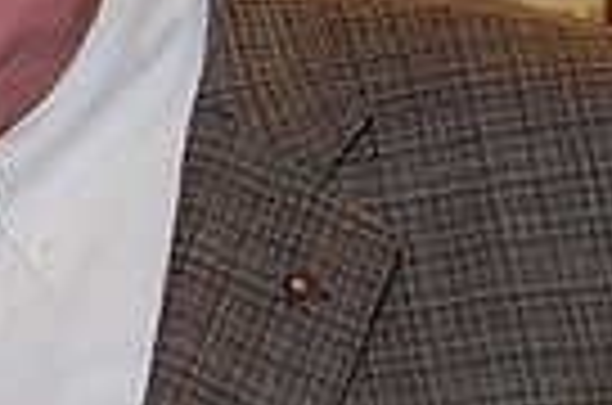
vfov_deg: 7.9
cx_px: -513
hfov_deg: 11.1
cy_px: 128
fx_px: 2936
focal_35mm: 173
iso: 640
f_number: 6.3
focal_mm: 27
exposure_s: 1/60
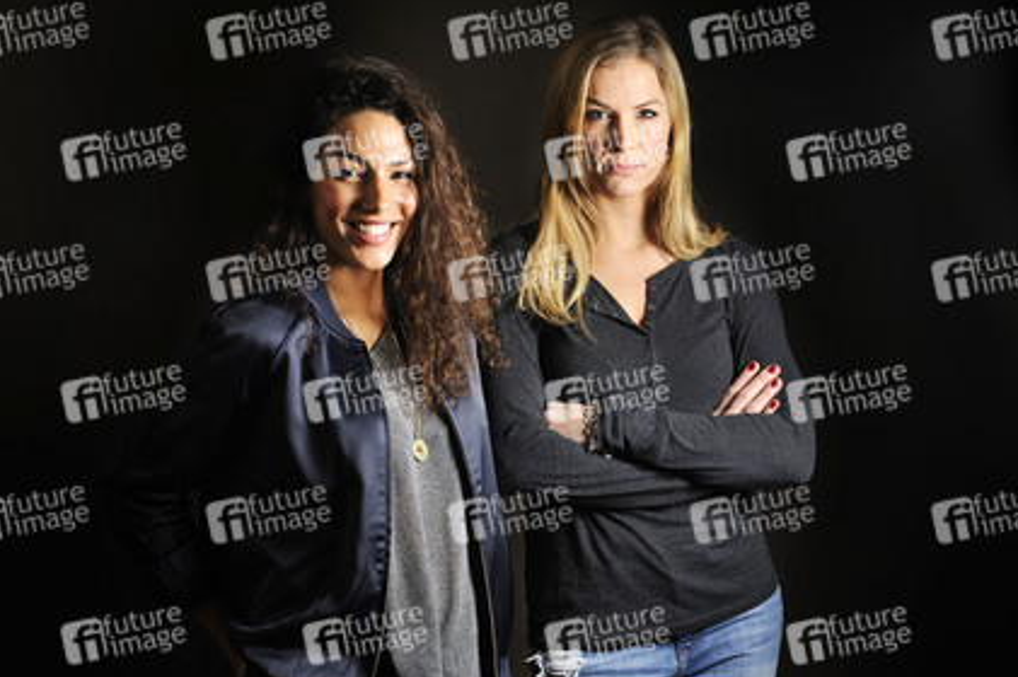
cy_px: 334
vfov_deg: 18.2
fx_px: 2119
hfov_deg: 27.0
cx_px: 543
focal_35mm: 75
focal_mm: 70
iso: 800
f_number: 5
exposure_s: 1/400
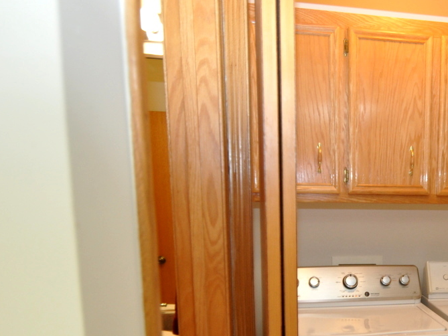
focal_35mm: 35
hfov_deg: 48.7
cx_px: 376
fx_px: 453
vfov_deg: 38.7
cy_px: 284
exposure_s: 1/60
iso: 400
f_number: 4
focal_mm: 10
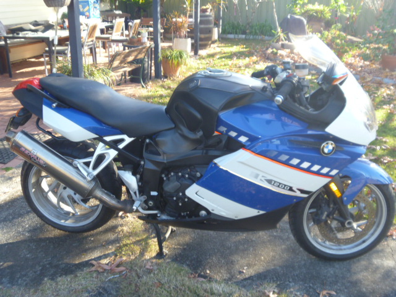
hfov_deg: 52.6
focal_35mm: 35
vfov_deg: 40.7
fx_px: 400
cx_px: 198
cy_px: 148
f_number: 3.5
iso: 100
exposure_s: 1/60
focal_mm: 6.3
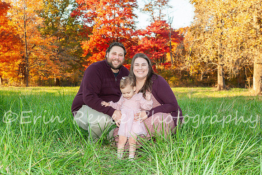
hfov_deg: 31.6
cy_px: 92
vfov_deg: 21.3
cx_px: 140
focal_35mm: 64
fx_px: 463
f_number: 6.3
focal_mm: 52
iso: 400
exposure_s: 1/200
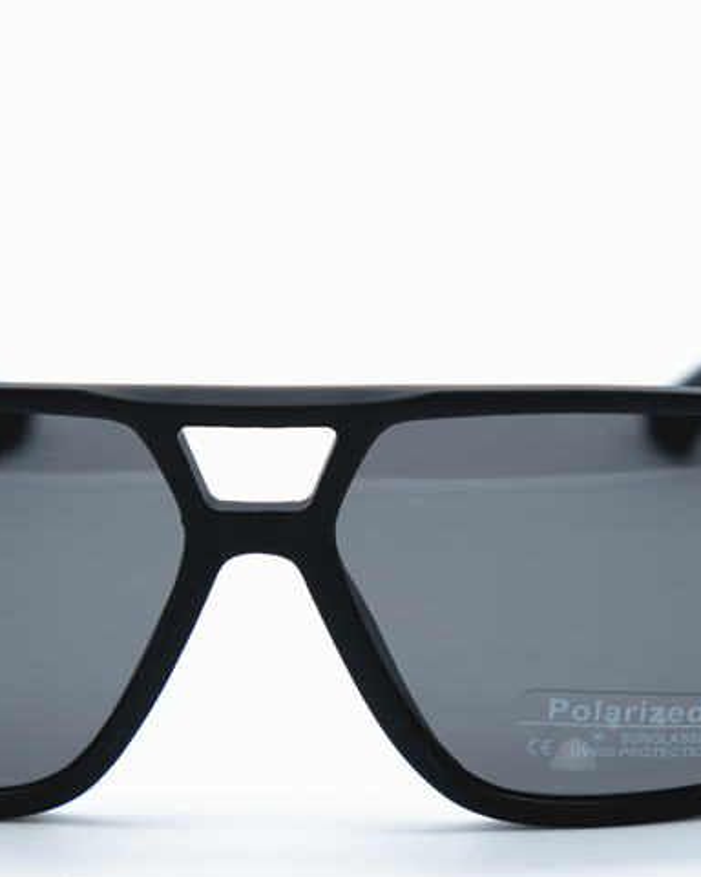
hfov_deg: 11.4
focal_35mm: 135
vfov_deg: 14.2
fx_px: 3501
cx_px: 285
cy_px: 576
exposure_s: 1/210
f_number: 4.5
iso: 160
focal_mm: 46.3
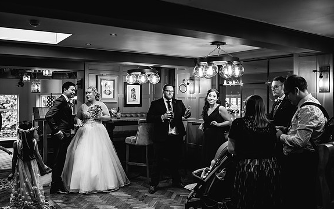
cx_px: 166
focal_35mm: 36
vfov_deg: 35.3
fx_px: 328
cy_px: 99
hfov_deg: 54.0
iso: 1250
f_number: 1.4
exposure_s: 1/500
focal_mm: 35
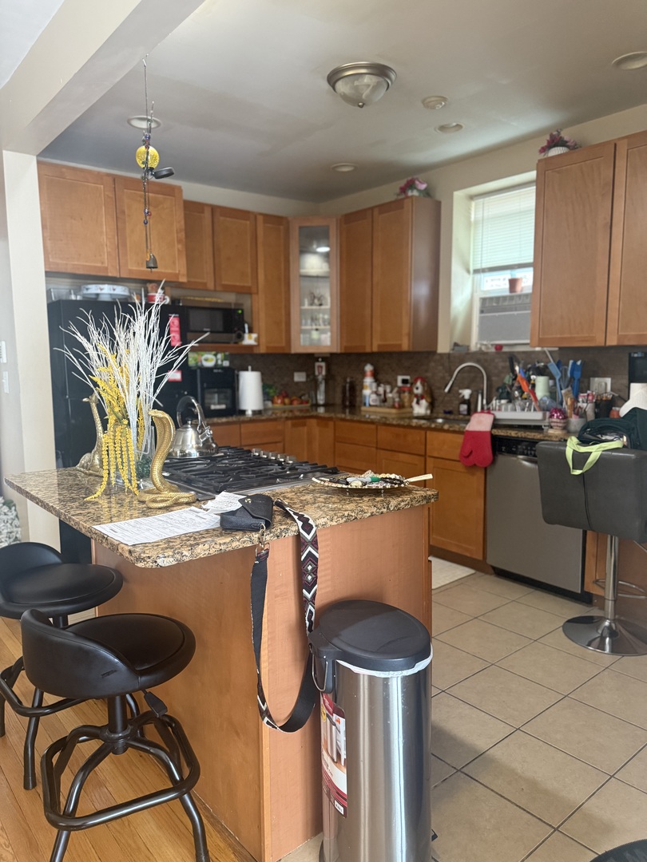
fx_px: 598
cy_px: 431
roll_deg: +0.1
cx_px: 324
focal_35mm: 24
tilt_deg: -6.6
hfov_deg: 56.8
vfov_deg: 71.6
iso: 500
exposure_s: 1/60
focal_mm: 6.76
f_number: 1.78
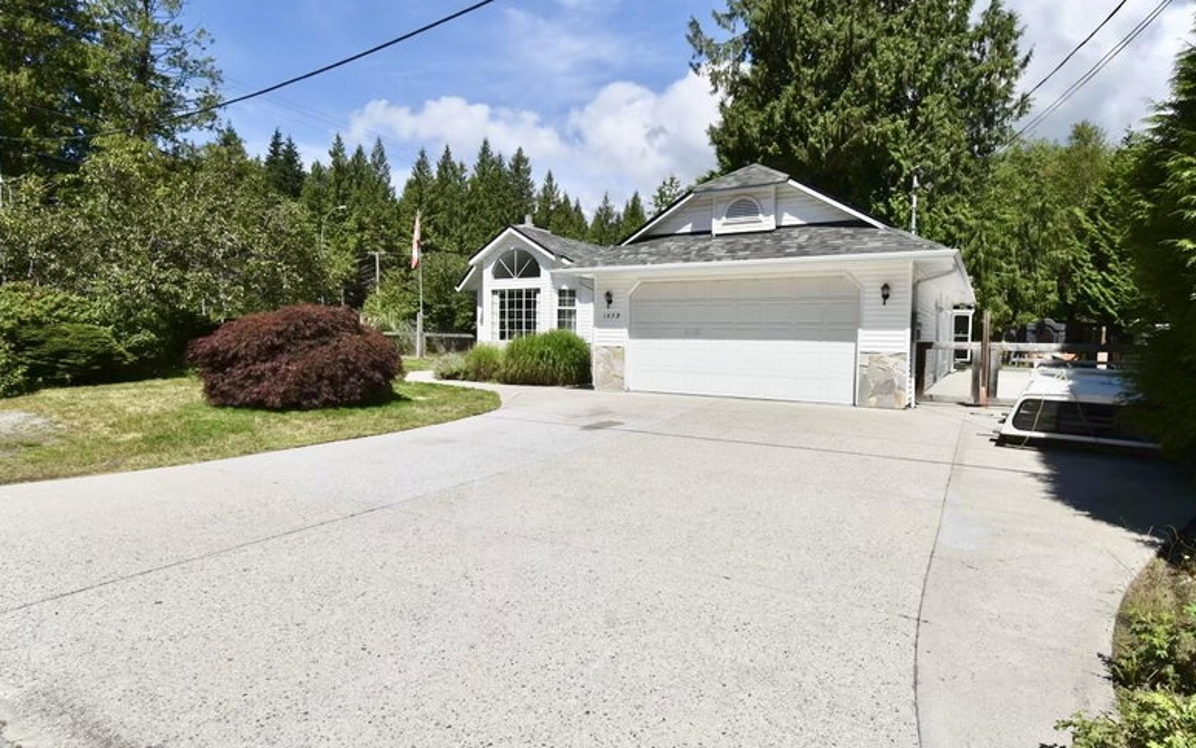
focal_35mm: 21
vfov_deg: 58.4
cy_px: 379
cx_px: 606
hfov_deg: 83.6
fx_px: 669
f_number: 9
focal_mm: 13
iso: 100
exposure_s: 1/320
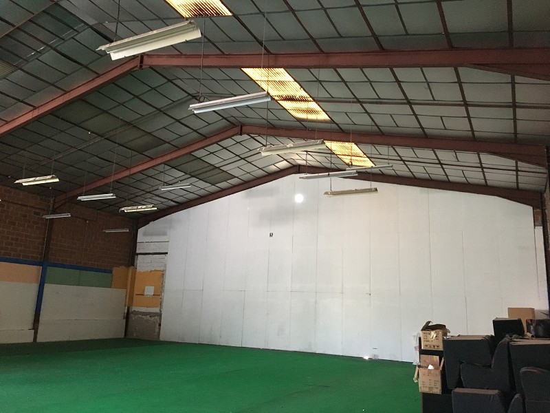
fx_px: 461
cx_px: 275
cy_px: 206
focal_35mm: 29
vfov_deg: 48.2
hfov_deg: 61.7
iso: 320
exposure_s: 1/17
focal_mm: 4.15
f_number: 2.2
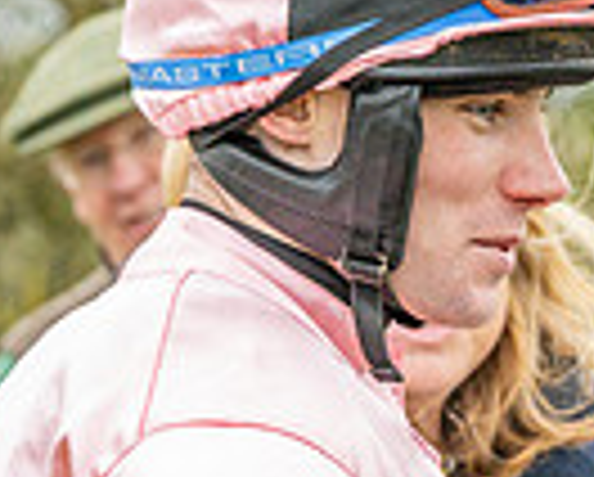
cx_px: 556
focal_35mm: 581
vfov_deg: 2.7
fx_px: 10229
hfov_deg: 3.3
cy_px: 446
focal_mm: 81
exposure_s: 1/500
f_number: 5
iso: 400
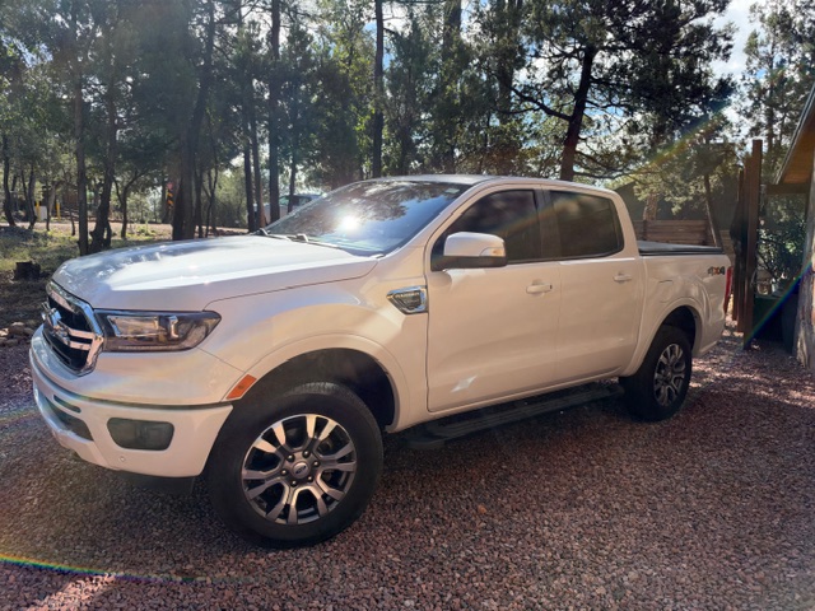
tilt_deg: -6.2
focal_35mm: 24
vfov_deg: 56.8
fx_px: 565
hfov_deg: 71.6
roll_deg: +0.4
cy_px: 306
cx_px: 408
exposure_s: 1/3096
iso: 100
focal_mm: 6.93
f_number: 1.48
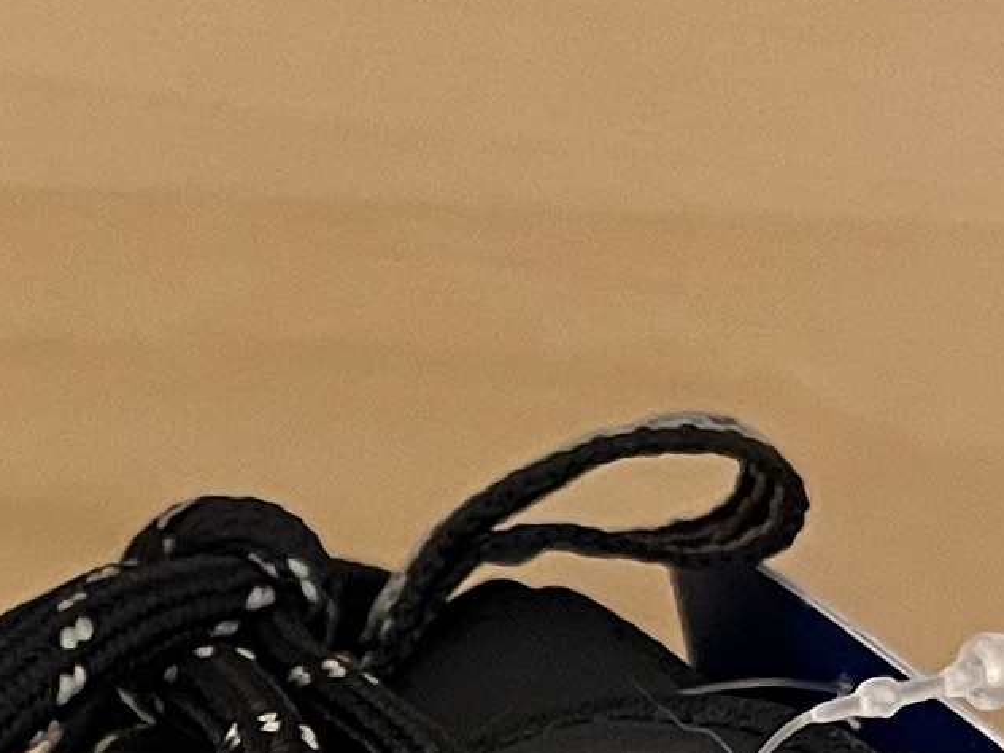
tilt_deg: -5.7
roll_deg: -2.5
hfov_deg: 11.8
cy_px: 1260
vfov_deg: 8.7
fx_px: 4815
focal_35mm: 166
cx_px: -54
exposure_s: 1/50
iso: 320
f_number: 1.5
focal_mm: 5.7
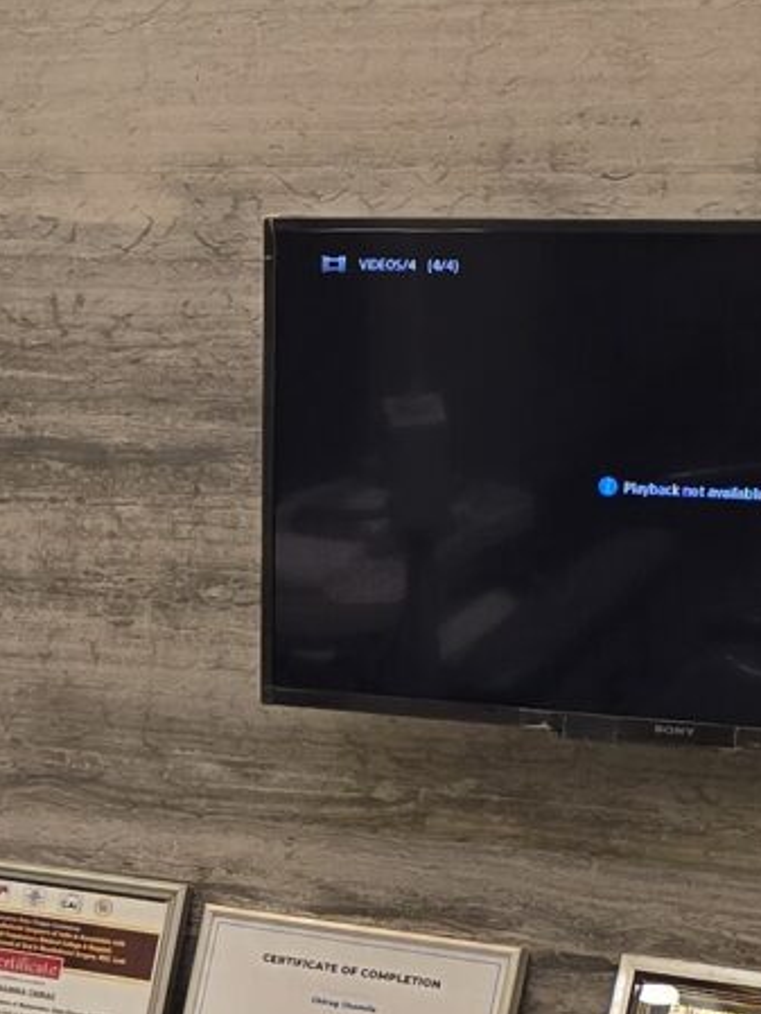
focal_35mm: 131
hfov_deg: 10.6
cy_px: 930
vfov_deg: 14.9
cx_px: -637
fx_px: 3838
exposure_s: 1/100
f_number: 1.7
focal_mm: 6.3
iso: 125
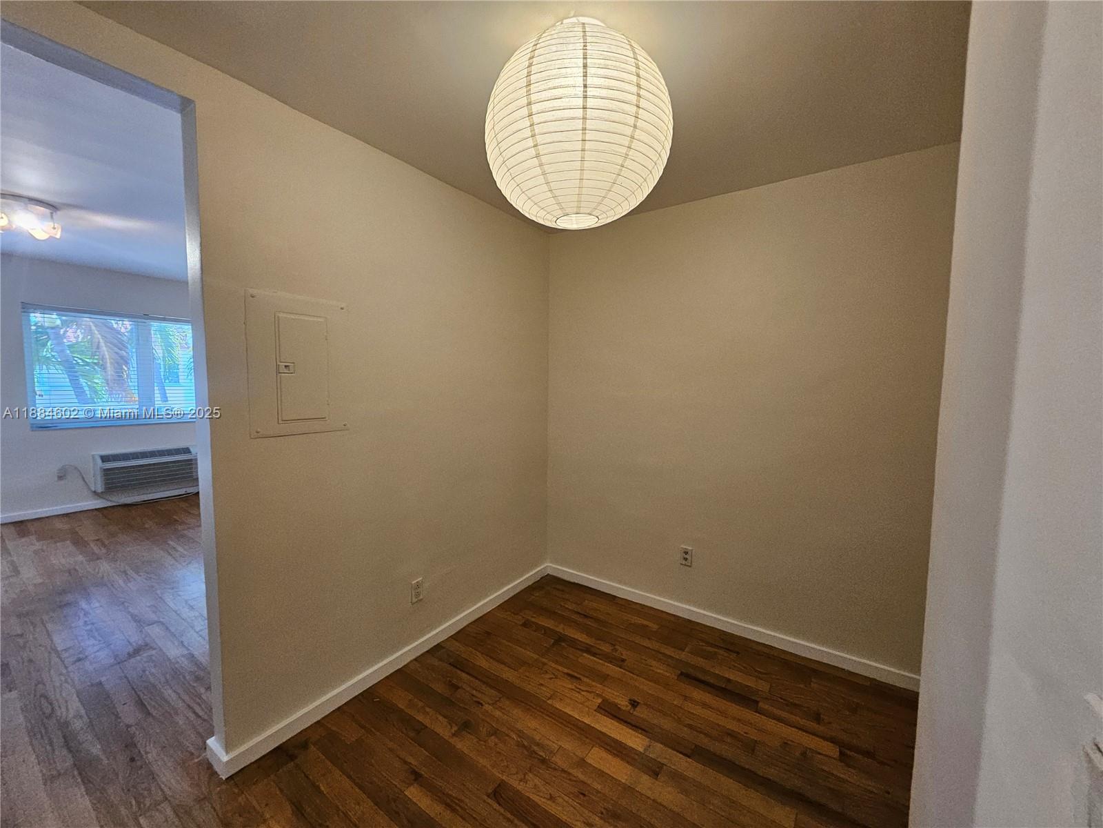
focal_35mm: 13
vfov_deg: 89.9
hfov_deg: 106.2
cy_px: 414
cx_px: 552
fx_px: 414
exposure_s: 1/60
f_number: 2.2
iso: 200
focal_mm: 1.74
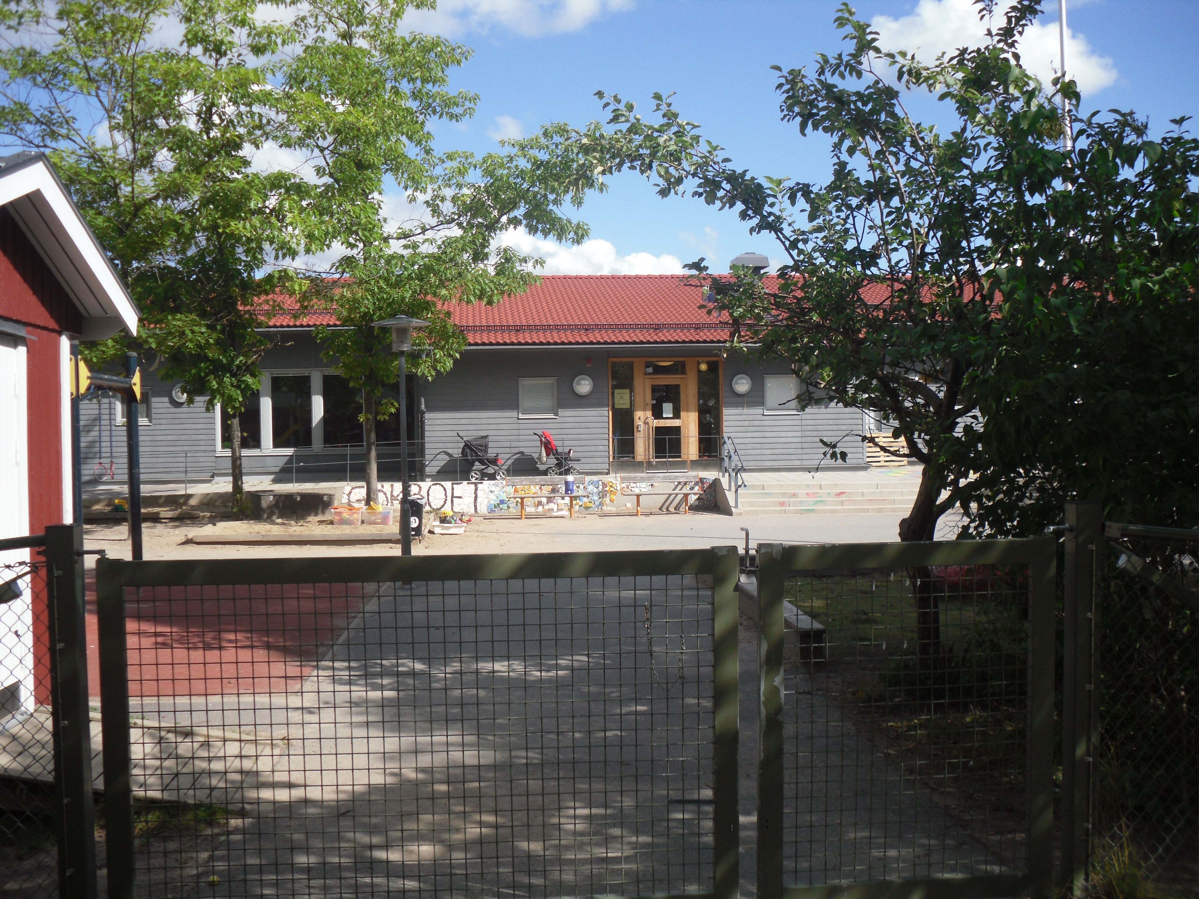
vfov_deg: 40.7
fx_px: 1212
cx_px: 600
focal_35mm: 35
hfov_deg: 52.6
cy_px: 450
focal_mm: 6.3
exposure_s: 1/145
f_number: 7.6
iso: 80
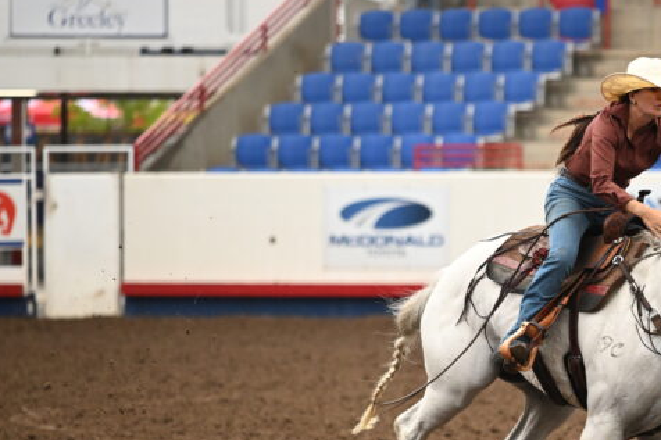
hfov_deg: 5.6
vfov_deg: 3.8
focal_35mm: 366
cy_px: 323
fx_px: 6717
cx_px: 583
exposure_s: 1/2500
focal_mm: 170
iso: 1600
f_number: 2.8
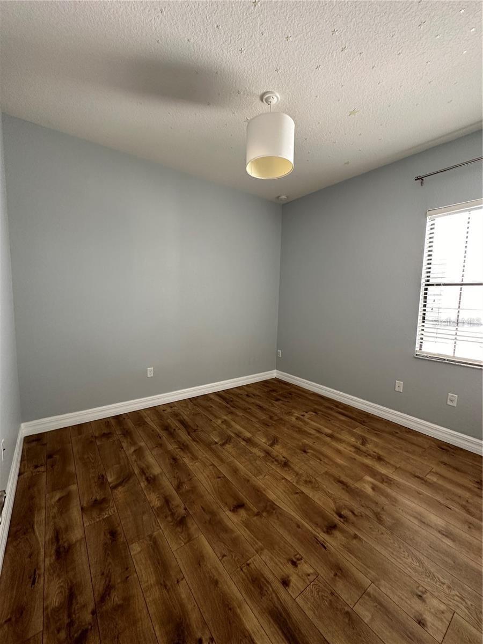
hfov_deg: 85.7
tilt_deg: -5.2
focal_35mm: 14
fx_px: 260
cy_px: 322
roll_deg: -2.5
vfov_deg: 102.1
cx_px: 242
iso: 250
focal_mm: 2.22
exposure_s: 1/99
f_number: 2.2
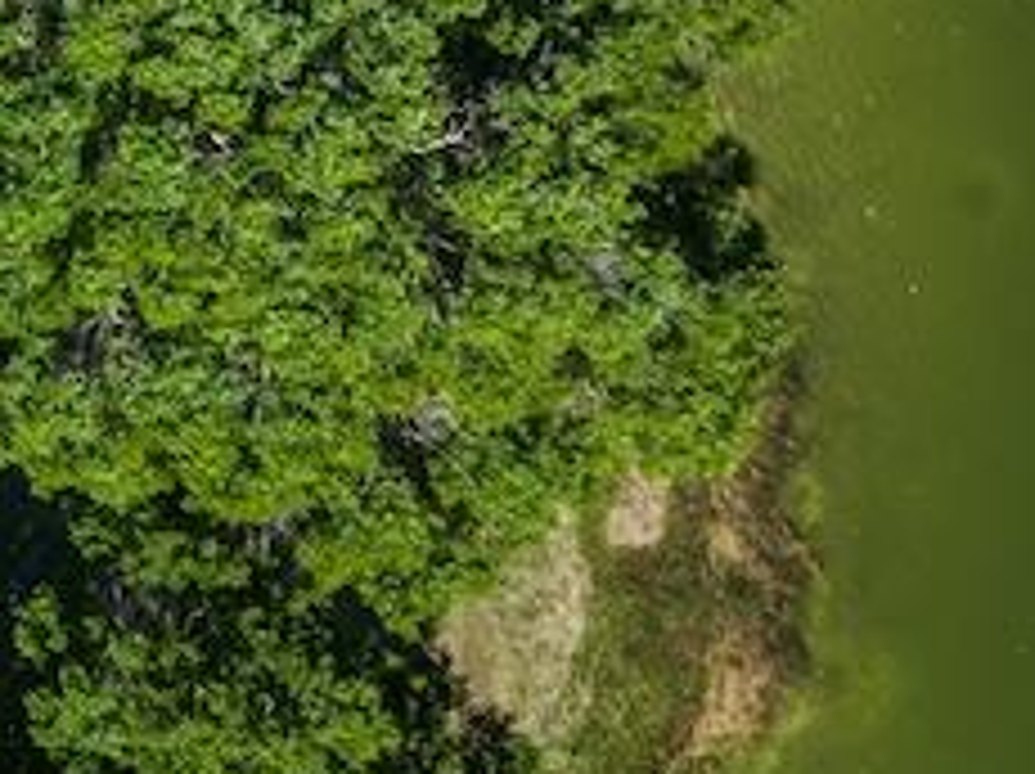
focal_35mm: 107
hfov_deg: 14.8
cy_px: -464
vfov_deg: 12.9
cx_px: -1084
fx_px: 3196
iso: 100
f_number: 5.6
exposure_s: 1/60
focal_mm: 12.29
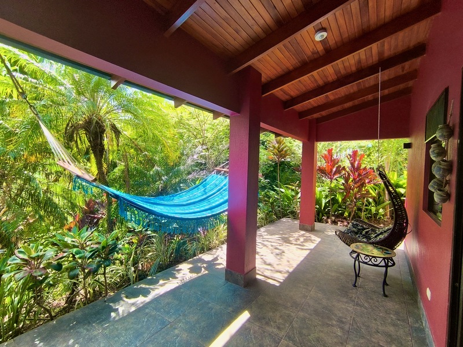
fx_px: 214
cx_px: 232
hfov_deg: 94.5
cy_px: 174
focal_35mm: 16
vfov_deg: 78.1
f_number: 2.2
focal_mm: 1.65
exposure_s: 1/158
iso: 50
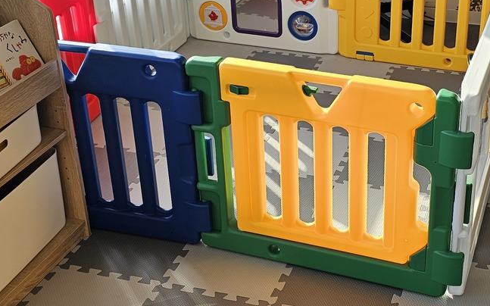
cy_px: 111
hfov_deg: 33.2
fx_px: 814
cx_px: 328
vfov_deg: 21.2
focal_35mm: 61
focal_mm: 6.3
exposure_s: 1/180
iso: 12
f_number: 1.7
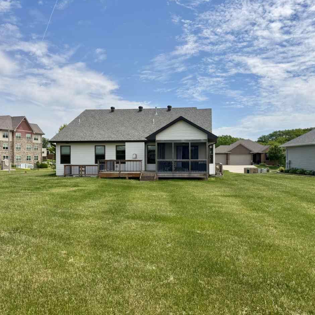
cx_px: 166
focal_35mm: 29
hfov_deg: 55.6
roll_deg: +0.1
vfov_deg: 55.6
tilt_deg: -0.2
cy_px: 160
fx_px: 299
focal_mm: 6.76
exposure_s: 1/8130
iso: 80
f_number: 1.78
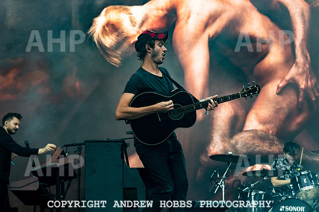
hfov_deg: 18.0
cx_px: 154
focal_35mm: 114
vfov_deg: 12.0
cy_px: 102
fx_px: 1009
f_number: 5.6
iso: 1800
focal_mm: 110
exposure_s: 1/640
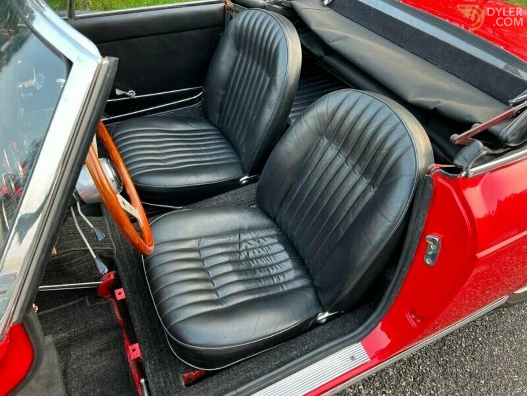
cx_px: 264
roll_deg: -0.7
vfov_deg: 53.1
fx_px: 396
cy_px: 198
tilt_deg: -42.2
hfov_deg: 67.3
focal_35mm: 26
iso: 125
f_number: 1.5
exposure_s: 1/104
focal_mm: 5.7
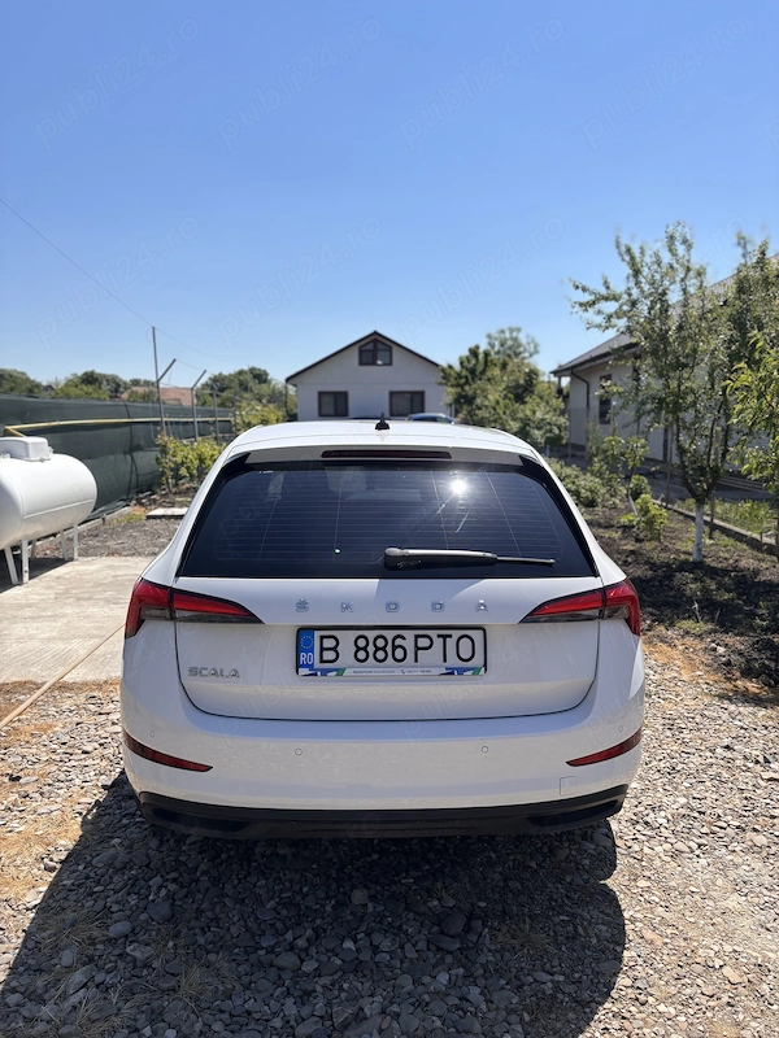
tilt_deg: -7.3
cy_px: 519
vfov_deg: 67.3
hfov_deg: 53.1
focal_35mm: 26
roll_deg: +0.8
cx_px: 390
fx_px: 780
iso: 50
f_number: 1.6
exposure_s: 1/4082
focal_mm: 5.96
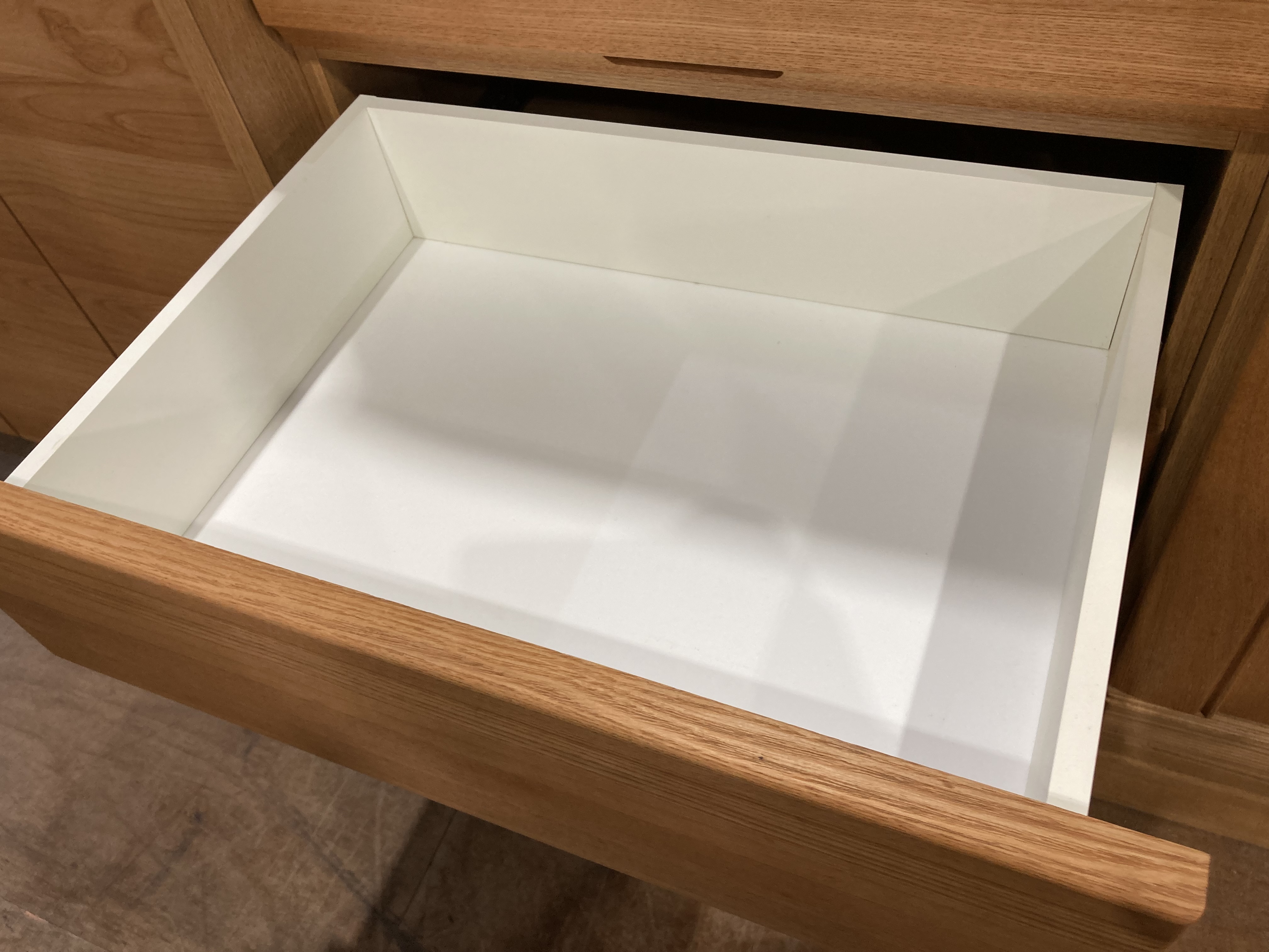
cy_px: 476
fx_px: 1026
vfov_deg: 49.7
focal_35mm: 28
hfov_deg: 63.4
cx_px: 634
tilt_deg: -50.2
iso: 64
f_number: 1.8
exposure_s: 1/50
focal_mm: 3.99
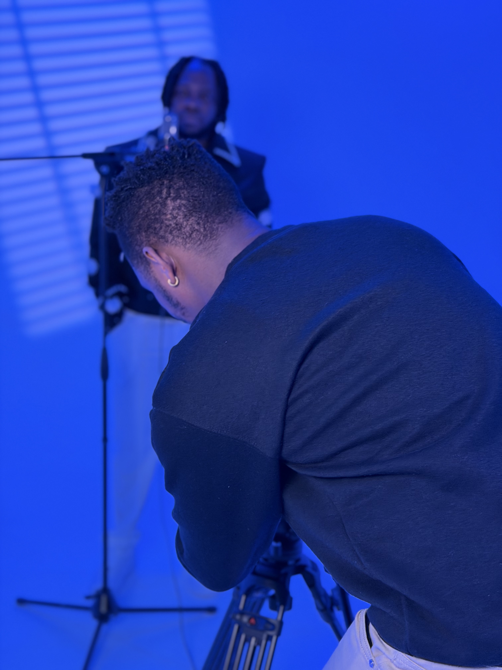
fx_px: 928
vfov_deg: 39.7
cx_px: 251
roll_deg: -2.4
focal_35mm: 48
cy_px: 335
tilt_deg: -8.7
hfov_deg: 30.3
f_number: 1.78
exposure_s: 1/60
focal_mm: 6.76
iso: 125
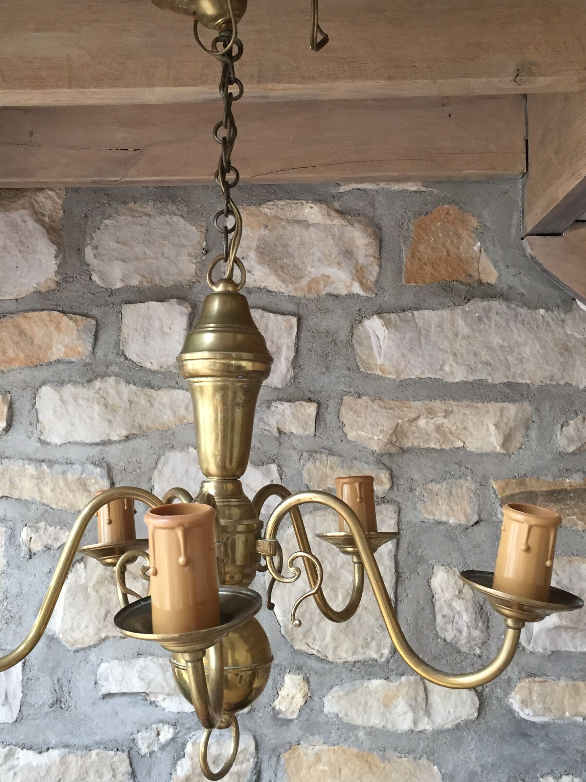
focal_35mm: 41
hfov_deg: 35.0
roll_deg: -0.4
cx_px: 239
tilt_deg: +6.7
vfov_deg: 45.6
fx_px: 925
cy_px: 324
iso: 125
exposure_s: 1/33
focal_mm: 4.15
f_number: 2.2
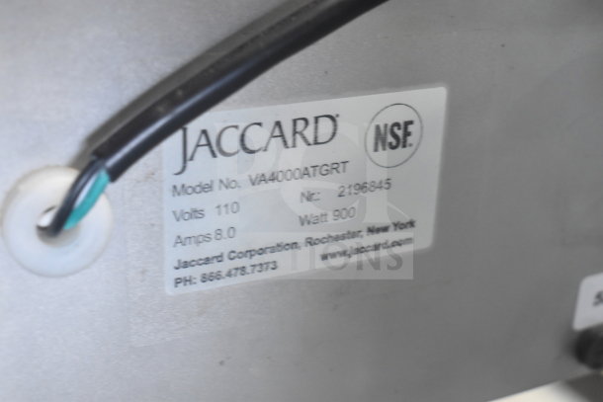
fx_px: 1005
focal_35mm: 60
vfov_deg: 22.6
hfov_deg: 33.4
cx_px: 302
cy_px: 201
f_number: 4.8
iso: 2200
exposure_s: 1/60
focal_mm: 40
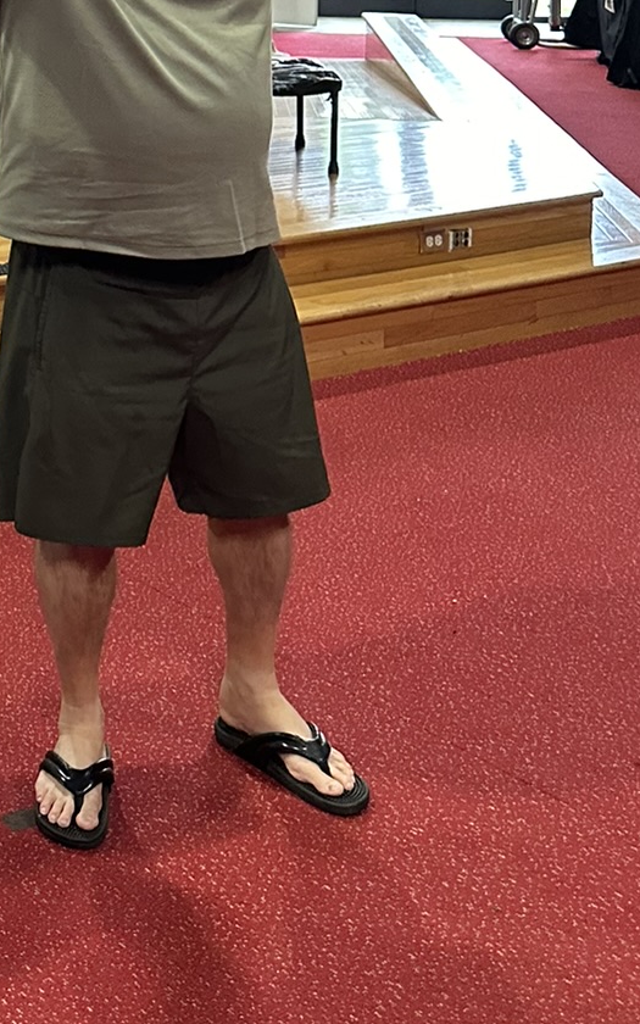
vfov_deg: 30.5
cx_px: -223
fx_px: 1730
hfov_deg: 19.2
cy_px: -10
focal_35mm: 62
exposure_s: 1/60
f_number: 1.78
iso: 400
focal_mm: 6.86
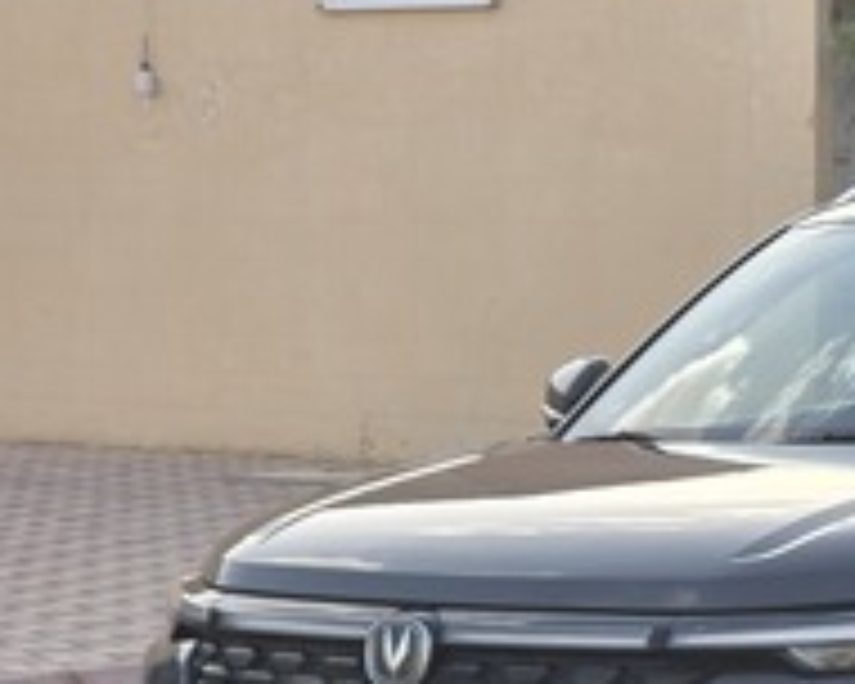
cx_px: 979
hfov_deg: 11.7
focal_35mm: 162
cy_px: 493
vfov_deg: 9.5
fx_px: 4099
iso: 50
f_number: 2.4
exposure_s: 1/460
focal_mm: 7.9
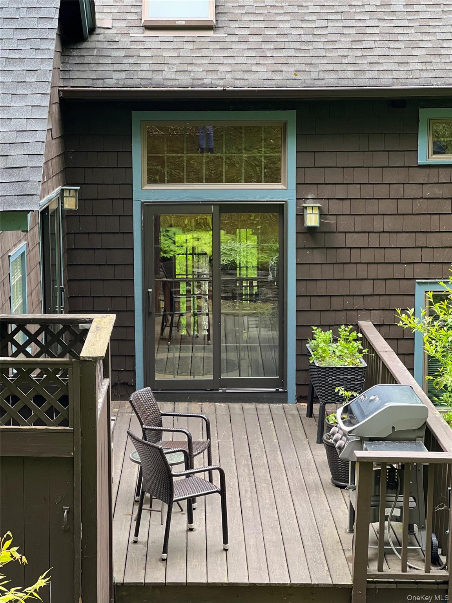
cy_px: 302
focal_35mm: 77
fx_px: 1341
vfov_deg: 25.3
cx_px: 226
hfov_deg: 19.1
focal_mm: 9
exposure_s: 1/121
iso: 100
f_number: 2.8
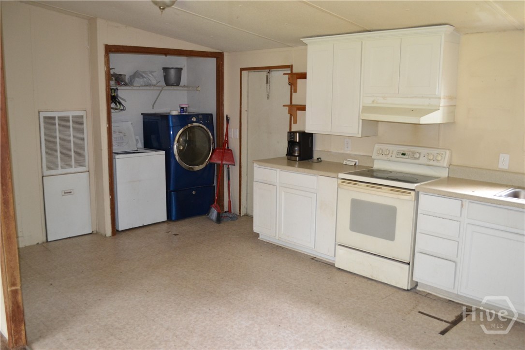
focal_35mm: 30
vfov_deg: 43.6
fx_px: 437
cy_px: 175
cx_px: 262
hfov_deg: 61.9
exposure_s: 1/60
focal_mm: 20
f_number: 3.8
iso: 1800
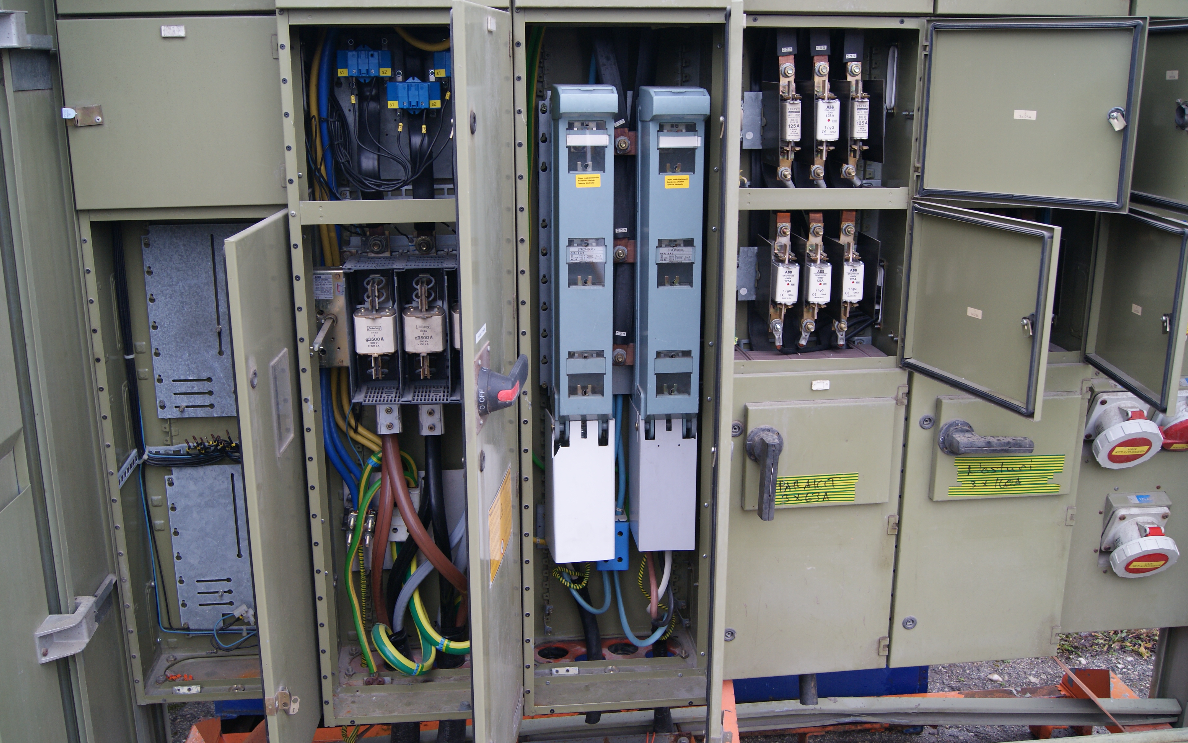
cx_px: 594
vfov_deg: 37.3
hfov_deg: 56.7
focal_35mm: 34
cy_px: 344
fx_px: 1101
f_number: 4
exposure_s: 1/40
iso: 200
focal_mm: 22
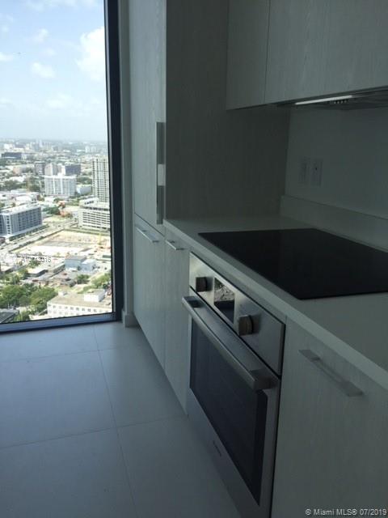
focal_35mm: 29
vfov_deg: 61.7
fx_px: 433
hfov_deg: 48.2
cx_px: 194
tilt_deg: -14.1
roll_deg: -1.1
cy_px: 259
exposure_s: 1/824
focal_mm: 4.15
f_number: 2.2
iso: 32
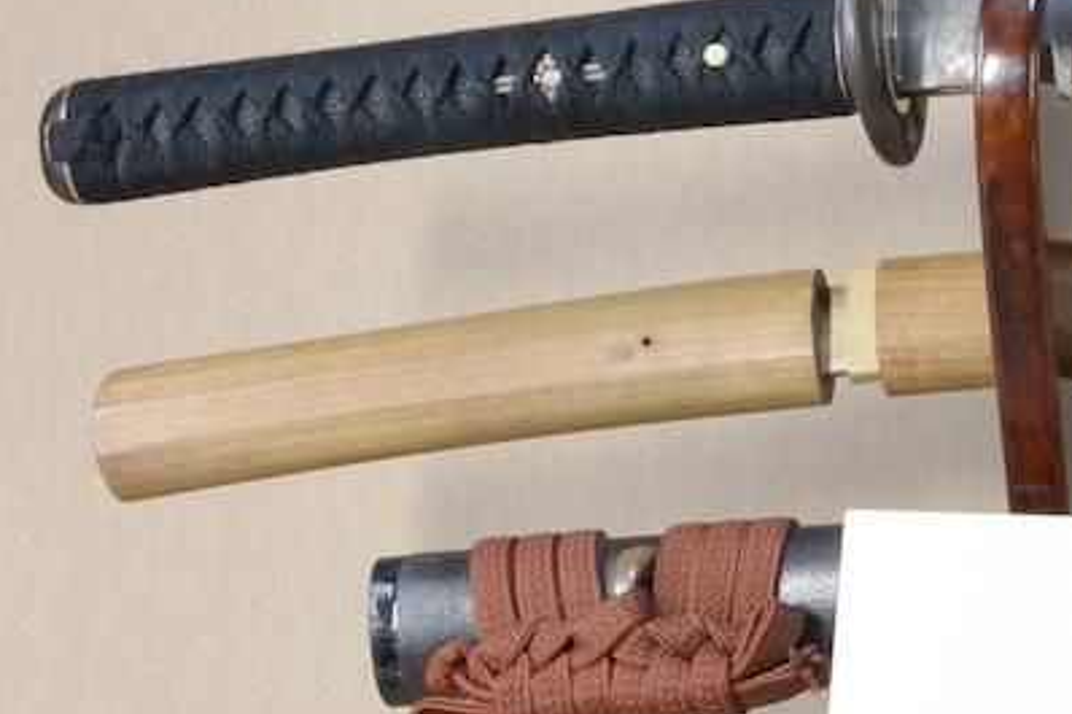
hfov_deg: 18.1
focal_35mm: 95
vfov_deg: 14.3
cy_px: 144
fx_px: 2828
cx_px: 1791
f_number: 11
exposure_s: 1/2
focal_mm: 18
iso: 400
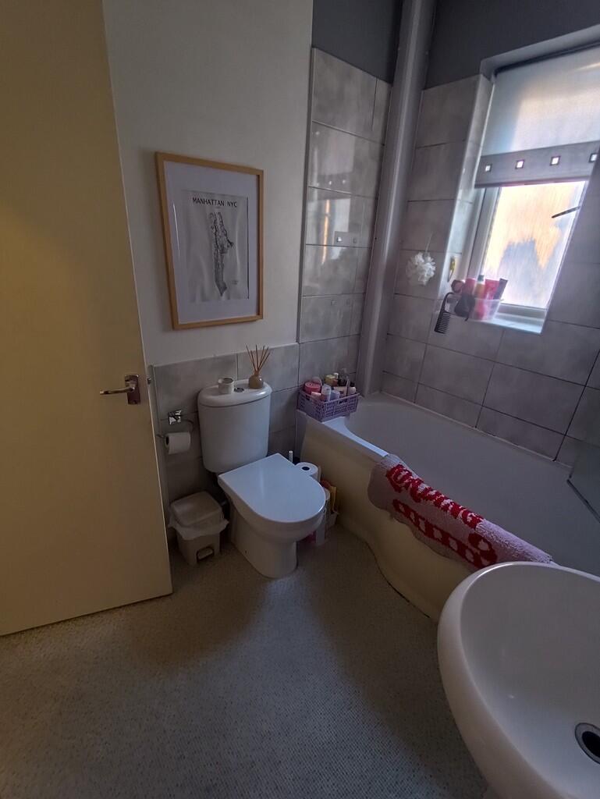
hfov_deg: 78.2
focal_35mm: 16
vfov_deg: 94.5
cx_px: 300
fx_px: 369
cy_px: 400
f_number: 2.2
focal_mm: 1.65
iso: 320
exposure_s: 1/26.9
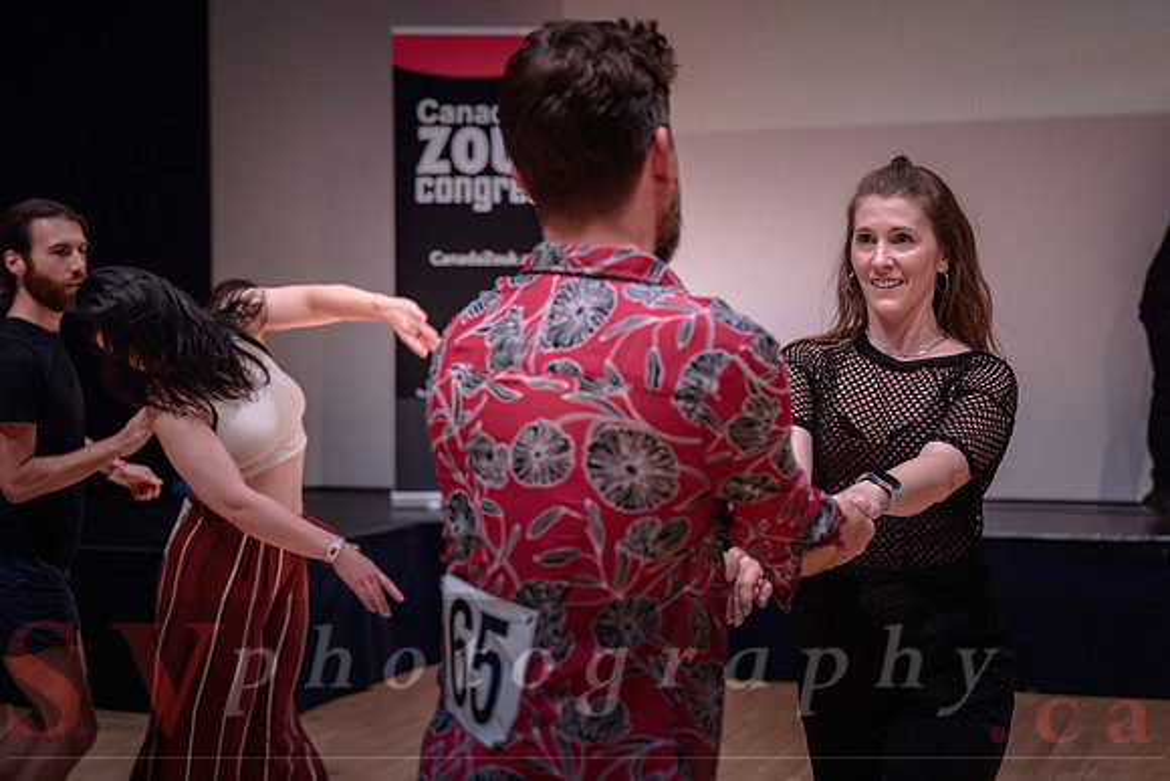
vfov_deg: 22.9
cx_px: 685
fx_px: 1922
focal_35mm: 59
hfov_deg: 33.8
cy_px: 447
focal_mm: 50
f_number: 2.8
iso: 1600
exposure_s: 1/200
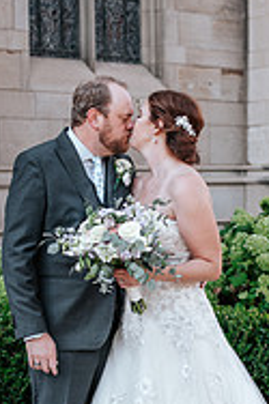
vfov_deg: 24.1
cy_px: 266
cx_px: 157
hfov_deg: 16.2
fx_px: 943
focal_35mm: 84
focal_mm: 35
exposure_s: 1/500
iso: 100
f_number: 2.2
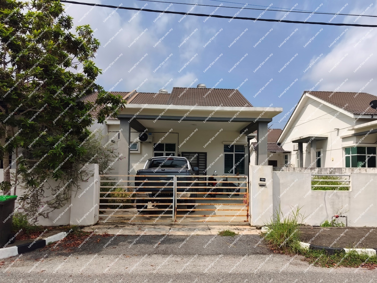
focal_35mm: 23
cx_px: 188
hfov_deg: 73.9
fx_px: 251
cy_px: 142
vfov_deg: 58.9
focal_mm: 6.06
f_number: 1.7
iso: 50
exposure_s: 1/1002
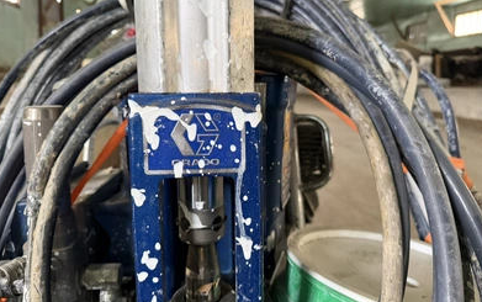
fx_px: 342
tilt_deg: -8.9
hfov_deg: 70.4
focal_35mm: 26
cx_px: 240
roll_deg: -0.6
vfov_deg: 47.6
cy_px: 134
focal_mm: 6.76
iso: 800
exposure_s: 1/60
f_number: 1.78
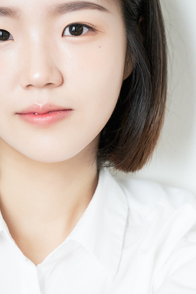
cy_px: 179
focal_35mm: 156
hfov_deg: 8.8
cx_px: 26
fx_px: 1273
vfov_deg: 13.2
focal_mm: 64.8
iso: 500
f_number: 3.2
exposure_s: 1/125
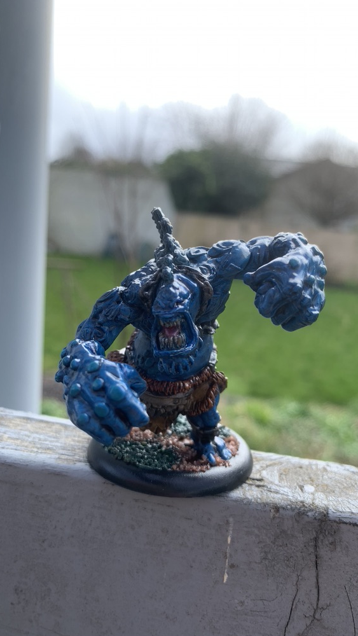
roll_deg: -5.8
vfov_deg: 66.1
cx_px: 197
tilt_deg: -12.2
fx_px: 489
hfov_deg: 40.2
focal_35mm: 29
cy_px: 317
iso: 25
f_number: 1.8
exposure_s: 1/241
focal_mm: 4.25
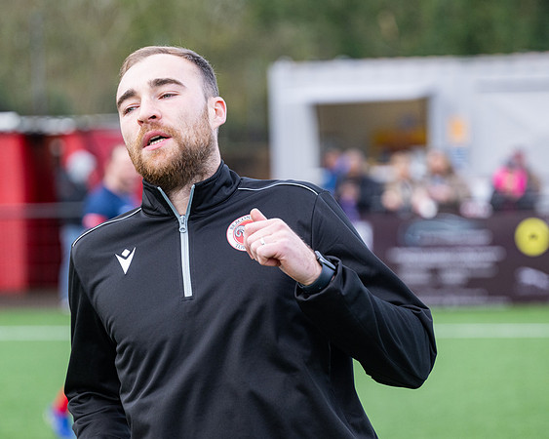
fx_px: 2539
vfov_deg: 9.9
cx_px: 304
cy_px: 219
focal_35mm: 156
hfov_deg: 12.3
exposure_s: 1/1250
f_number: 4
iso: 800
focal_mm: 135
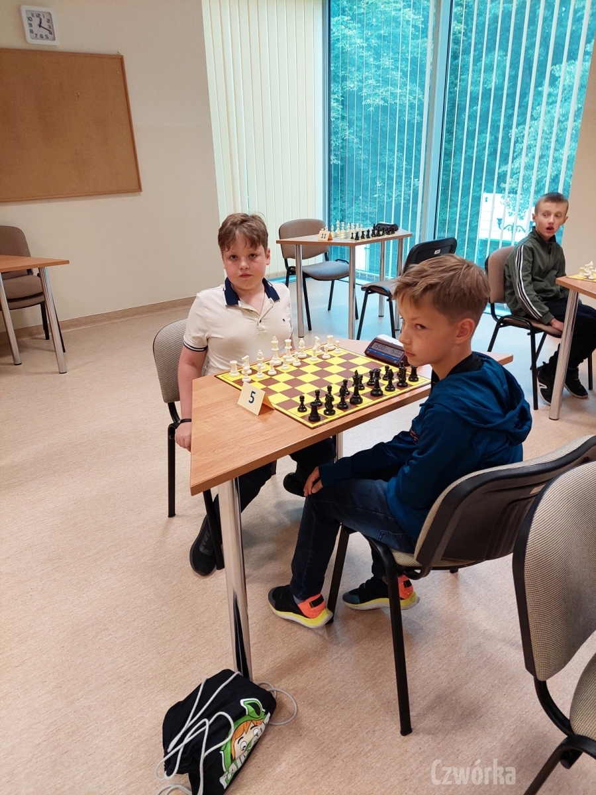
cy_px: 398
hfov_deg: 56.8
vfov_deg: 71.6
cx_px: 298
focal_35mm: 24
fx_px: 551
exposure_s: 1/100
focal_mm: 5.23
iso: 200
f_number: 1.8
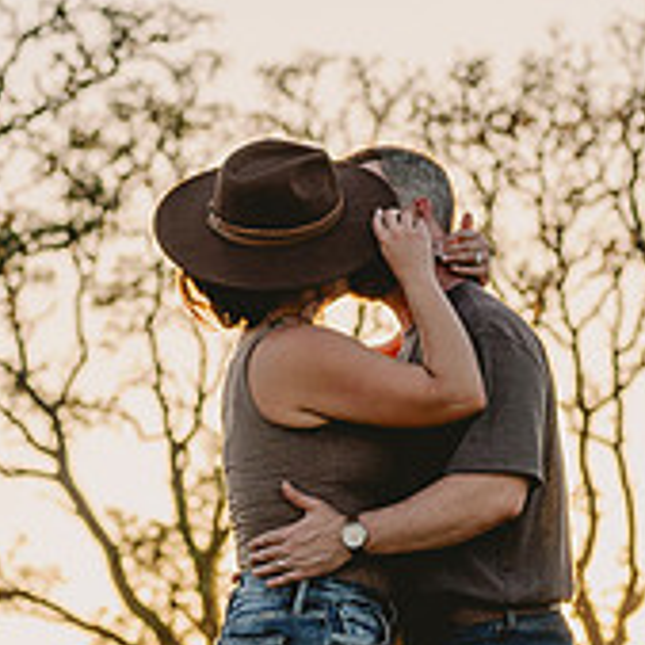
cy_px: 338
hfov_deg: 9.0
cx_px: 354
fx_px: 4090
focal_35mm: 194
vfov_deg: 9.0
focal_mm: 50
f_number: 2.8
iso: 80
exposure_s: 1/3200
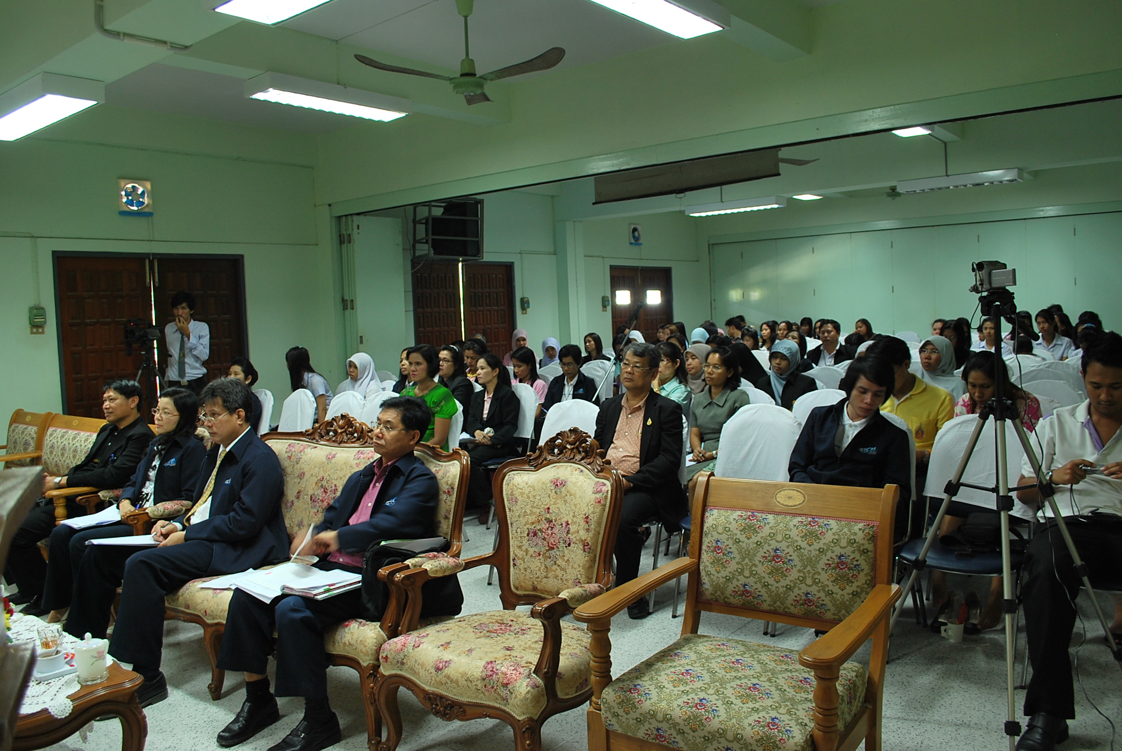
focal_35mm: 27
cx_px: 561
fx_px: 843
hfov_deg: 67.3
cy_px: 376
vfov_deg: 48.0
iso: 200
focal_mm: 18
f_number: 5.6
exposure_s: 1/10
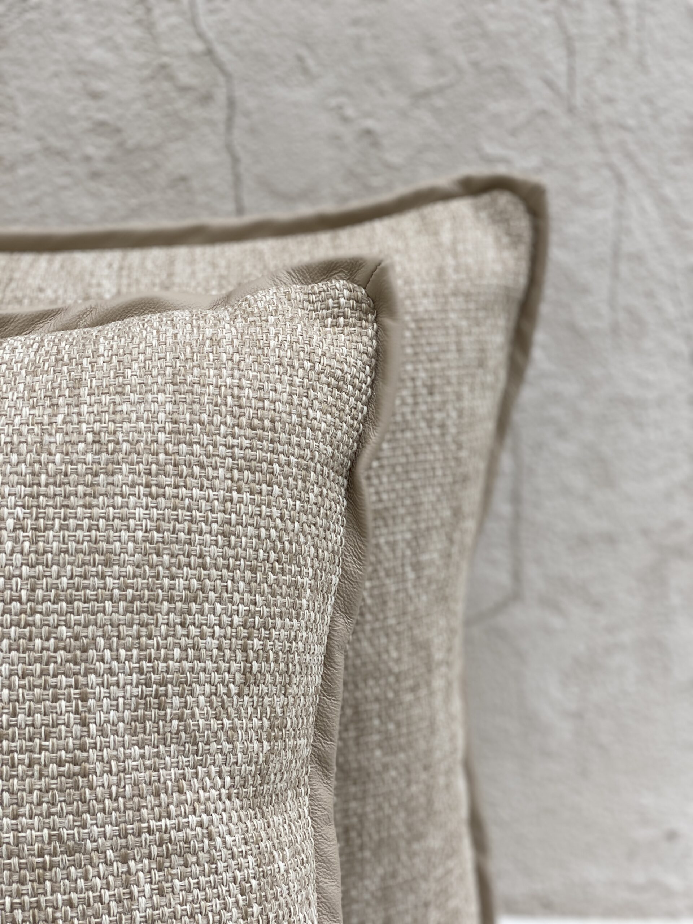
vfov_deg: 36.8
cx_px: 346
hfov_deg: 28.0
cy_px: 462
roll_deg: -1.6
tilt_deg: -14.6
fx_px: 1388
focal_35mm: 52
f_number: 2
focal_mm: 6
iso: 20
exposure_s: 1/375
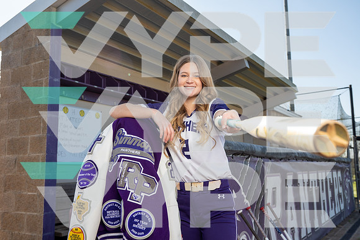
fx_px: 360
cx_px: 180
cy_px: 120
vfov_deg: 36.9
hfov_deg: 53.1
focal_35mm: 36
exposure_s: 1/250
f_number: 5.6
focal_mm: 36
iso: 100
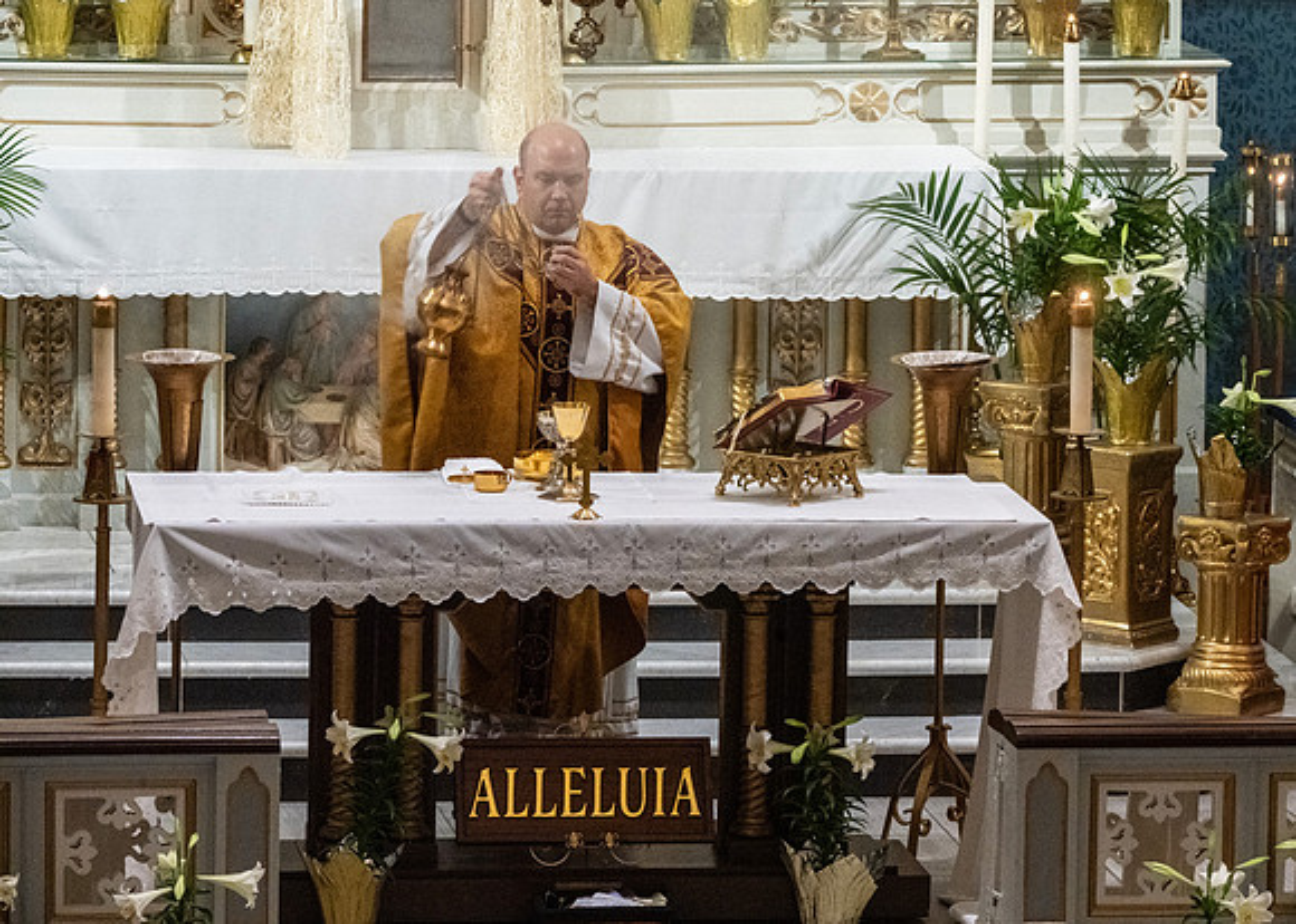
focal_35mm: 249
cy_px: 392
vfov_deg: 5.8
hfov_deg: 8.1
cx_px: 826
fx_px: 9173
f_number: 14
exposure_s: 1/60
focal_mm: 200
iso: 5000
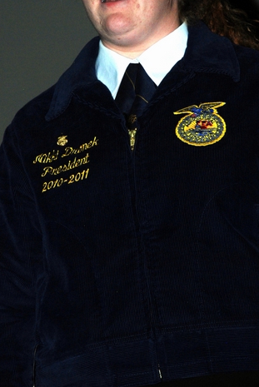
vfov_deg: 6.3
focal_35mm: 327
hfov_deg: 4.2
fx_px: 3519
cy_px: 97
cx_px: 127
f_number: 5.6
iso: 220
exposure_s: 1/60
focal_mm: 135
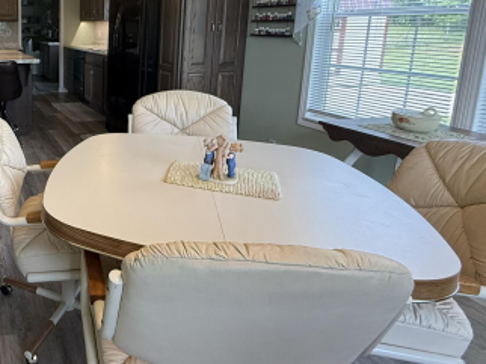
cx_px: 43
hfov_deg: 53.5
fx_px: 407
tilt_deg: -10.2
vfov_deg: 46.8
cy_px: 101
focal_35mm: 29
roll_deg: -0.3
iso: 250
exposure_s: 1/120
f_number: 2.2
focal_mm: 2.22
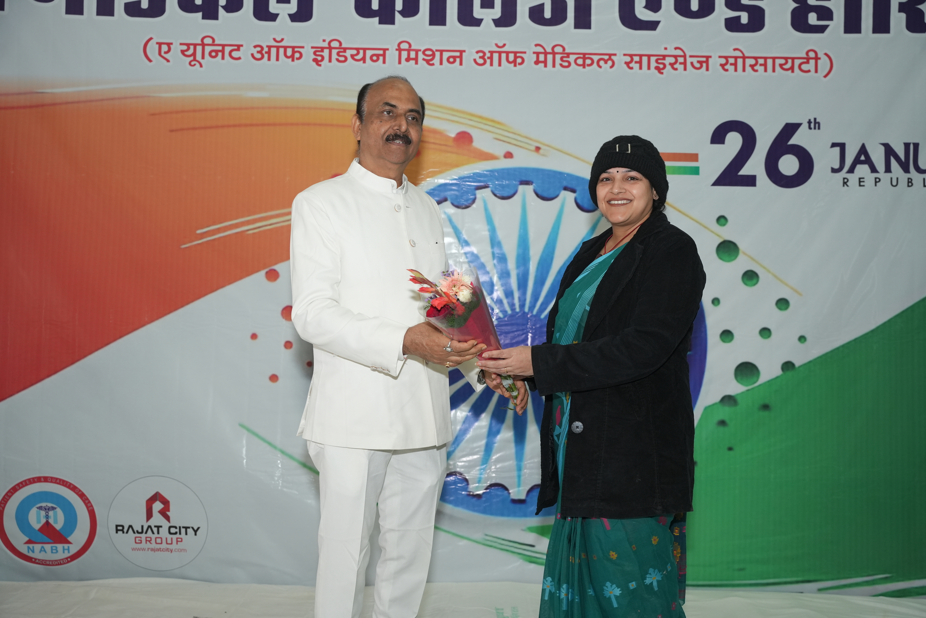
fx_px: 952
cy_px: 309
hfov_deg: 51.9
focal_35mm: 37
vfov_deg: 35.9
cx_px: 463
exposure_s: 1/200
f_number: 4.5
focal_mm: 37
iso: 1600
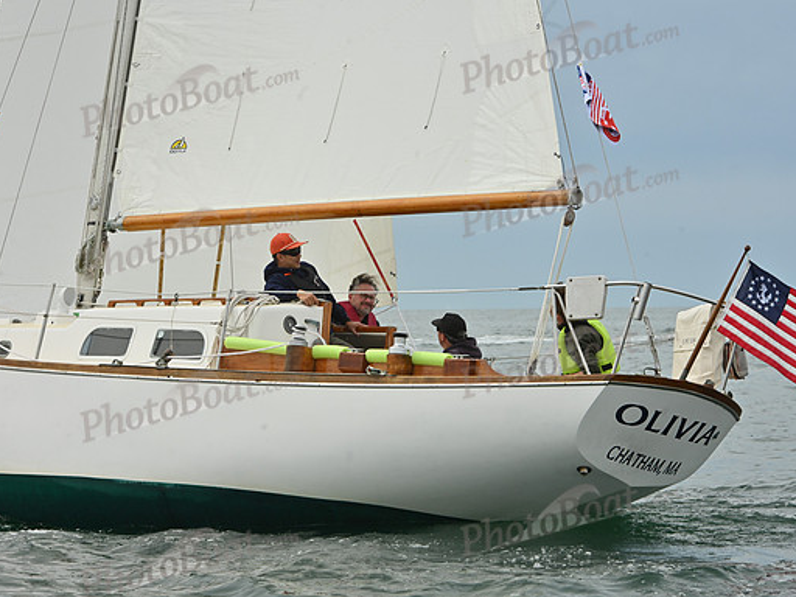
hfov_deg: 13.4
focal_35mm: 147
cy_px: 299
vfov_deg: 10.1
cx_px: 381
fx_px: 3380
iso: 320
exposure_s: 1/800
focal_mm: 135
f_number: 13
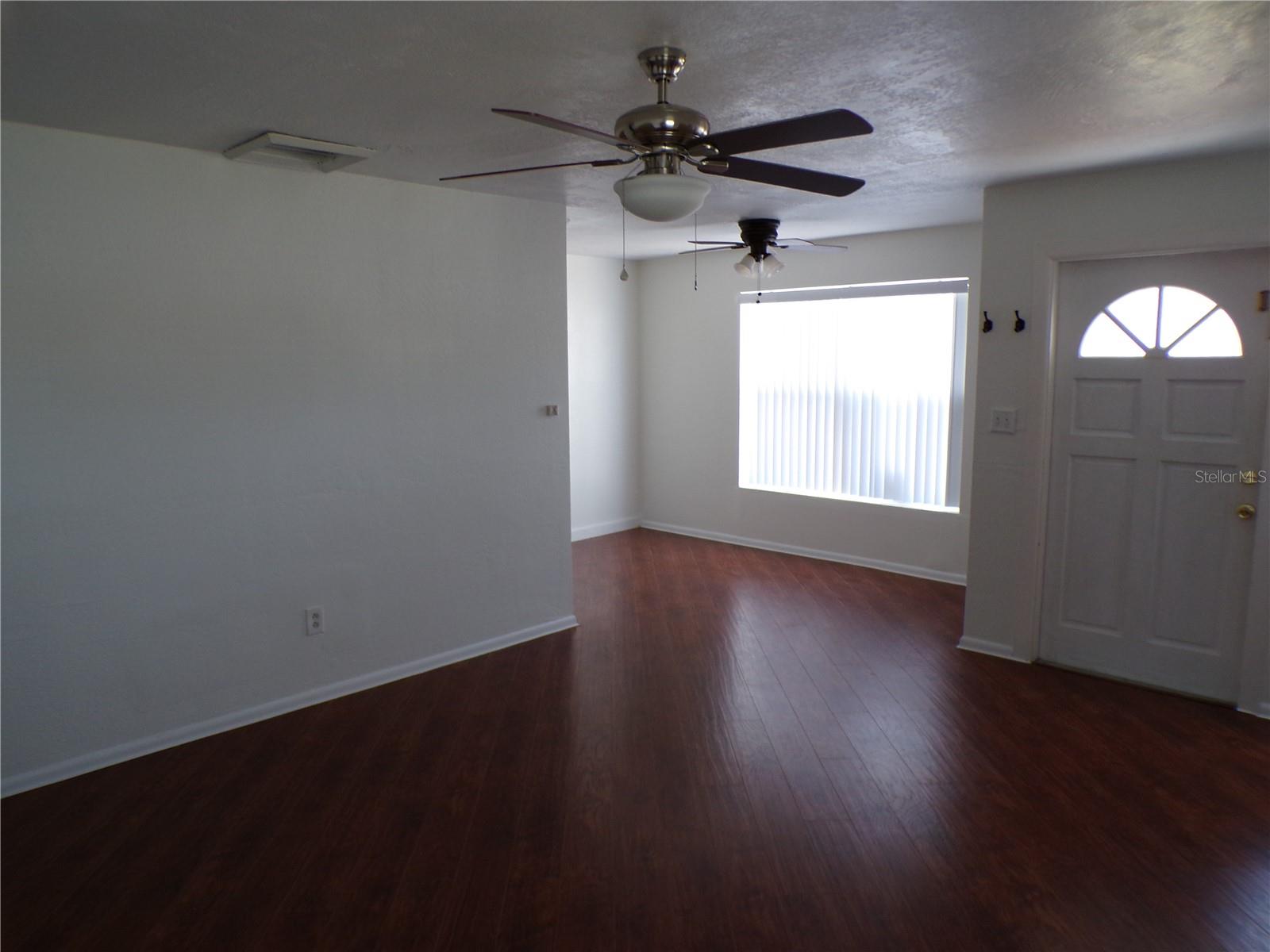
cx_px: 635
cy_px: 476
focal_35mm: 24
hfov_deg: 71.6
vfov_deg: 56.8
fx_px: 881
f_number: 3
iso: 159
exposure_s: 1/34
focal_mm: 4.3
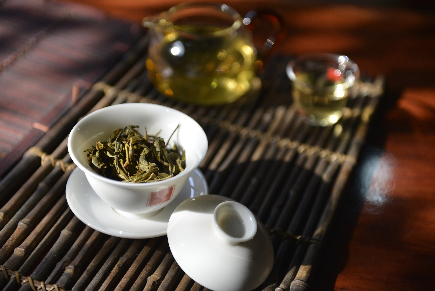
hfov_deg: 28.8
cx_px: 218
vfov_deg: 19.5
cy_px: 146
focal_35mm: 70
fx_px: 846
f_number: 2.8
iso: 400
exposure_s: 1/500
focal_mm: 70
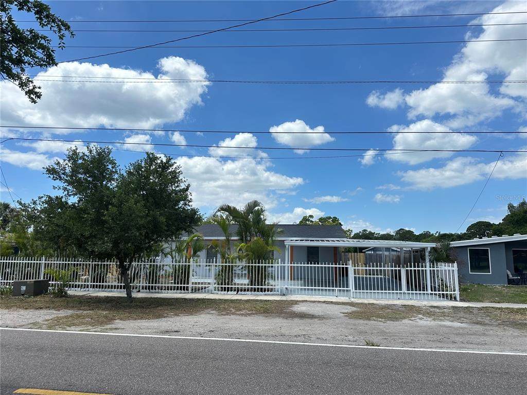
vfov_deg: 56.8
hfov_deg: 71.6
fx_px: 365
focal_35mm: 24
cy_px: 198
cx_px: 264
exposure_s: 1/4184
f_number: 1.78
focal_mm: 6.86
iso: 80
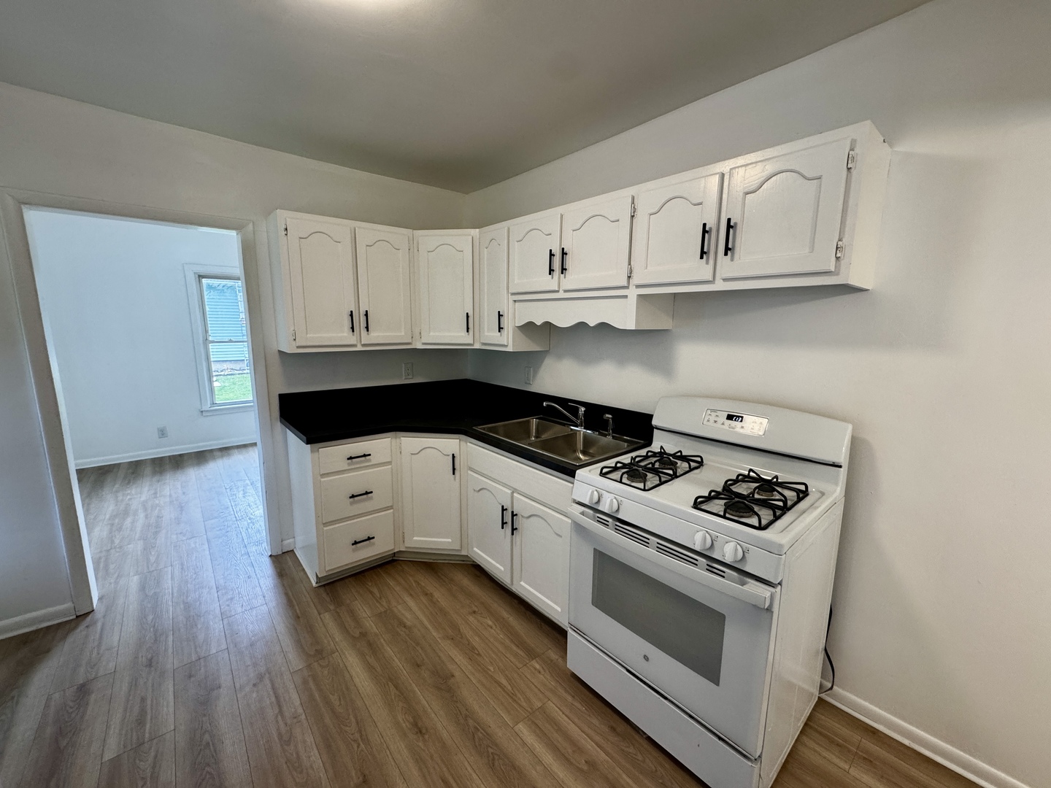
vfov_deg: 85.7
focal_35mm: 14
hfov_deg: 102.1
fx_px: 425
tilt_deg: -10.3
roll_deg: -0.4
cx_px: 526
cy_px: 394
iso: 200
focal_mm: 2.22
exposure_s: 1/120
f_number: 2.2
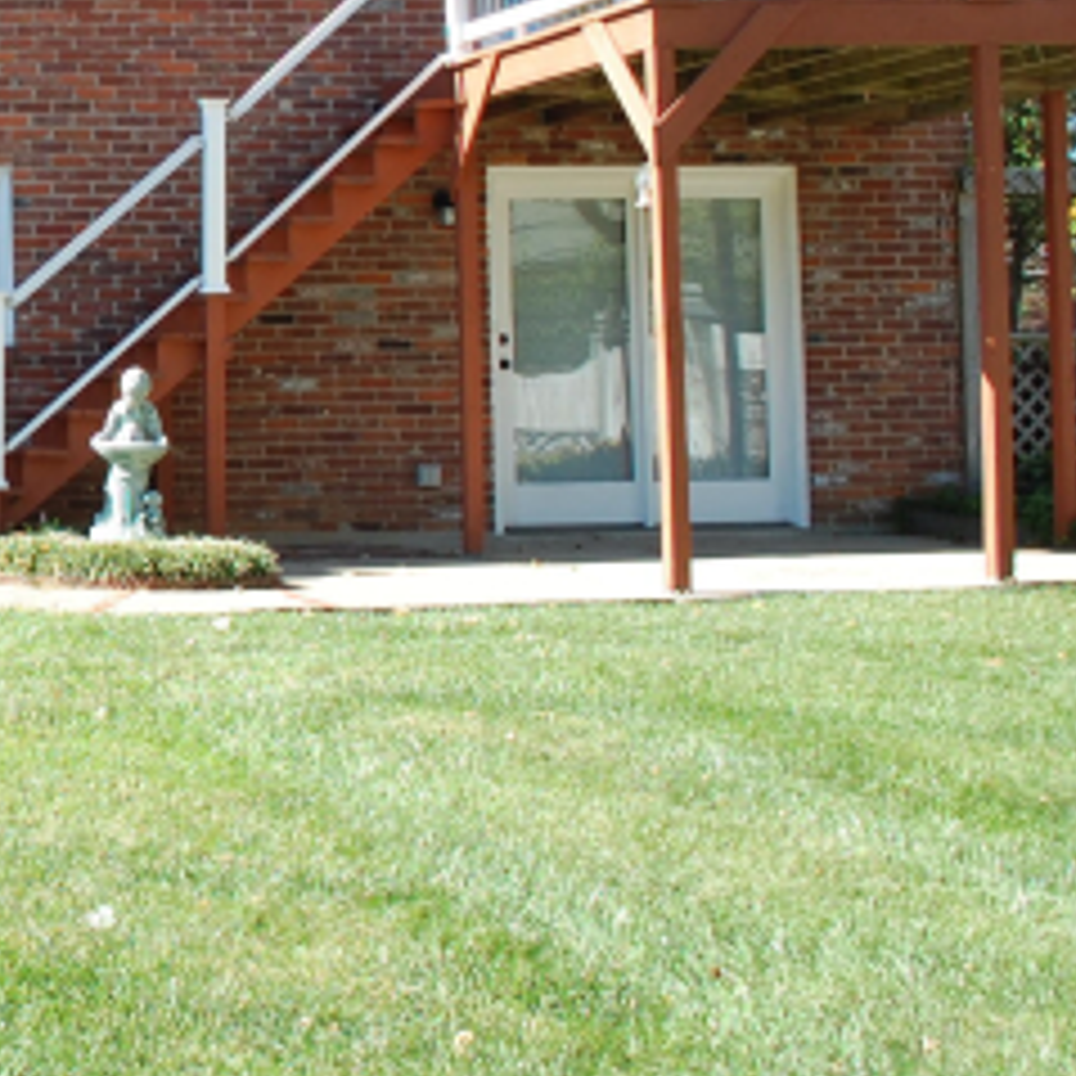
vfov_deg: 23.7
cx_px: -297
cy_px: 248
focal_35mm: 72
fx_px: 2532
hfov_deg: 21.8
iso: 200
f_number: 7.1
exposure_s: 1/200
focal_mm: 18
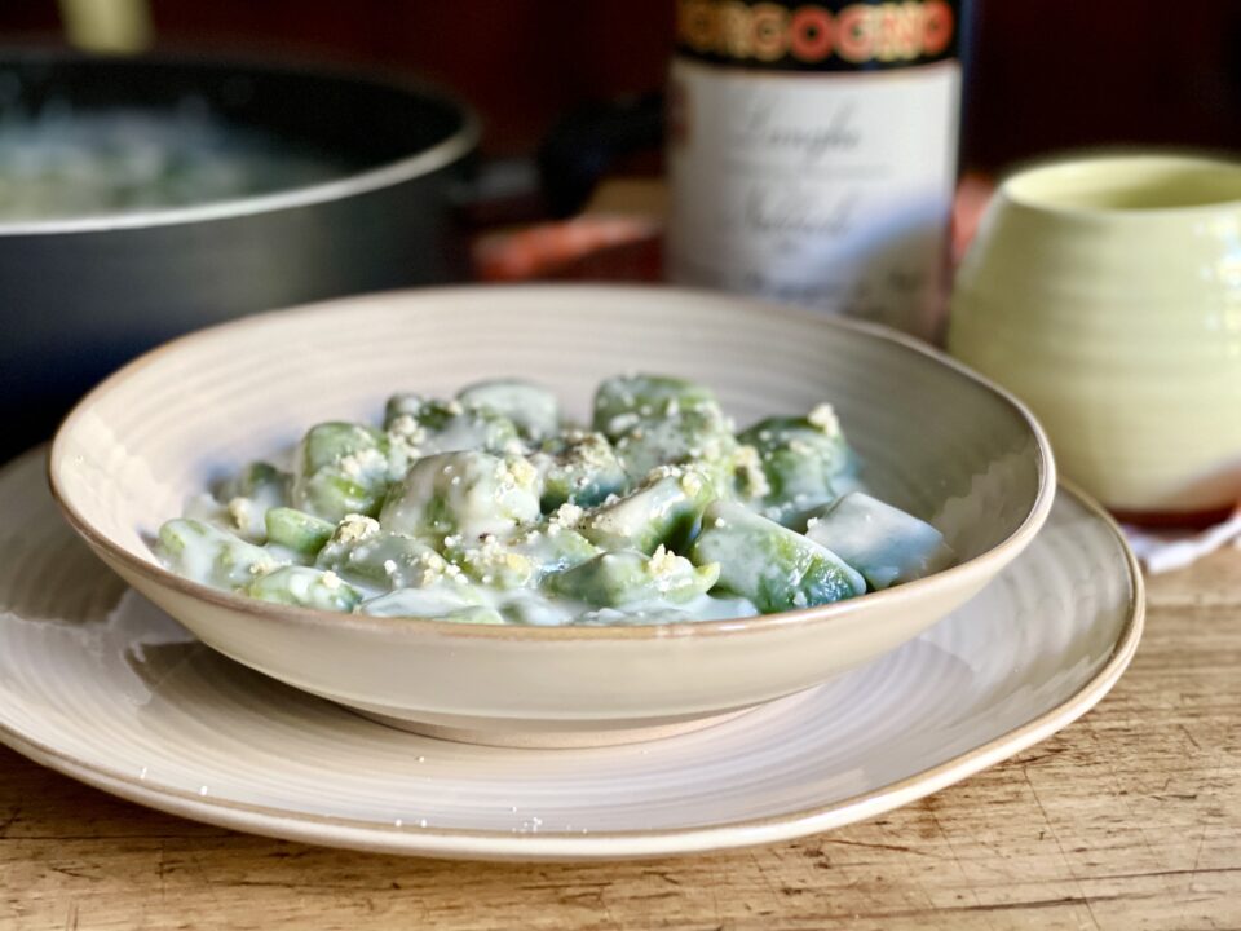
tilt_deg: -19.8
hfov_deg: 30.3
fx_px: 2294
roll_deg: -0.2
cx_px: 620
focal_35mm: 64
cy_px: 466
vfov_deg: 22.9
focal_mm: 7.5
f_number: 2.2
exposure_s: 1/40
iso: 250
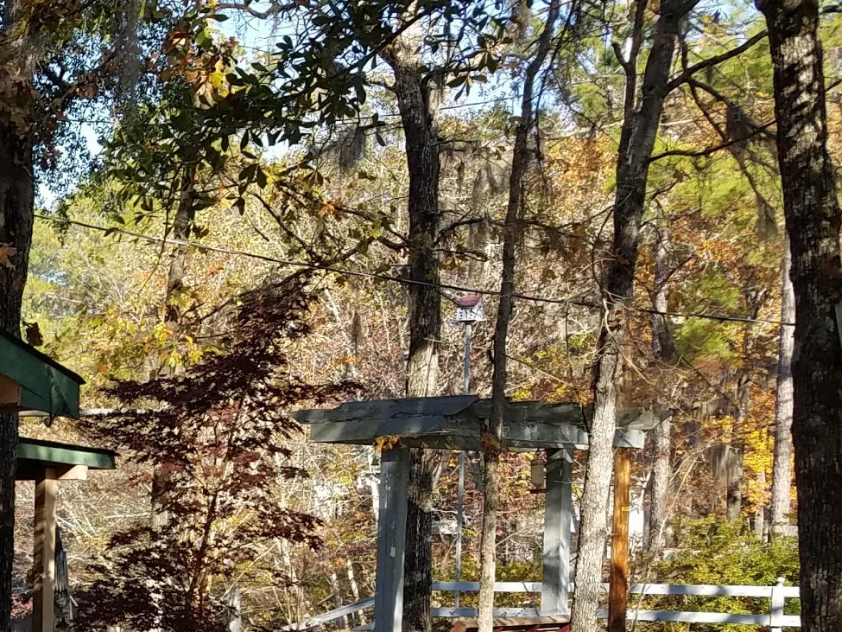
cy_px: 659
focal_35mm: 80
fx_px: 1946
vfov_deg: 17.9
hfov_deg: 21.0
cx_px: -395
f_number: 1.7
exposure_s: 1/684
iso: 50
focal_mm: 4.2
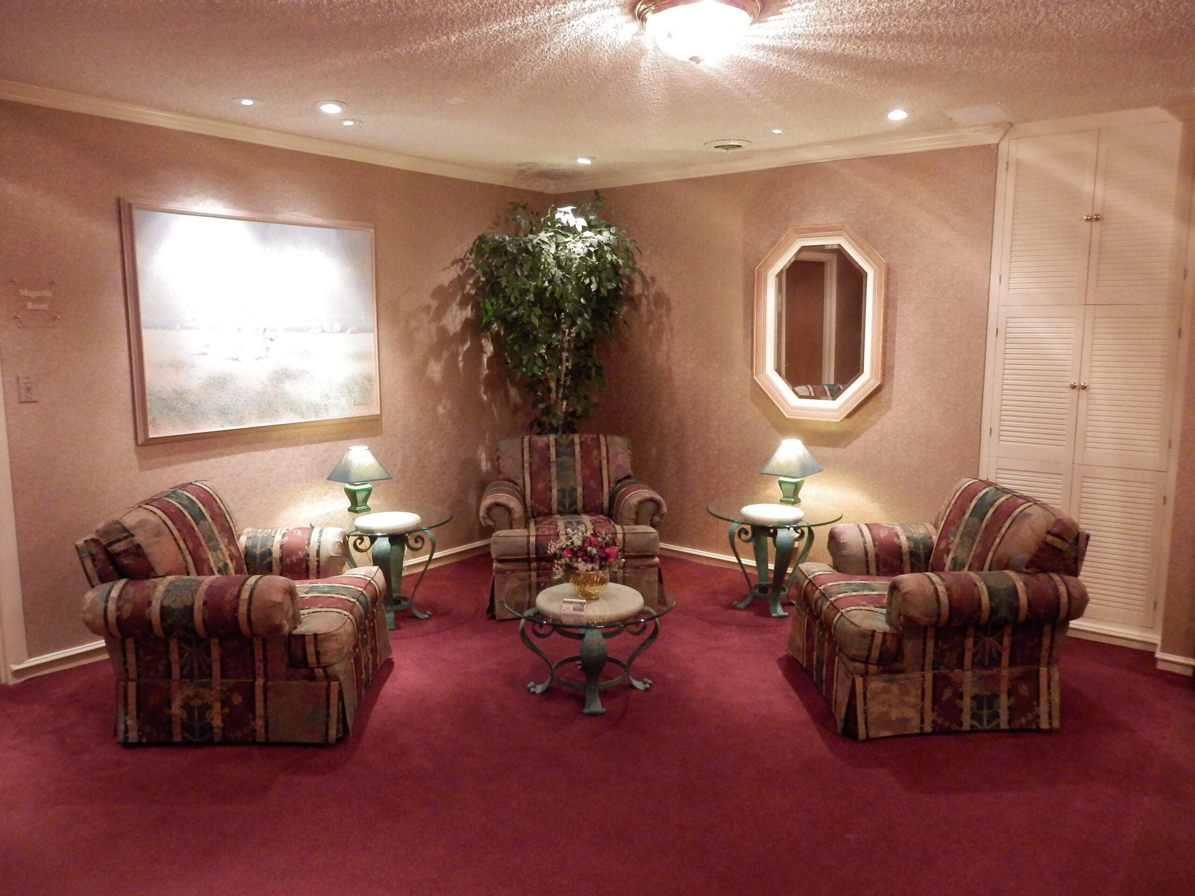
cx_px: 598
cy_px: 448
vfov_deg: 54.9
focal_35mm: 25
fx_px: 863
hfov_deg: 69.4
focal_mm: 4.5
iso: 800
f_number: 3
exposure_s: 1/30
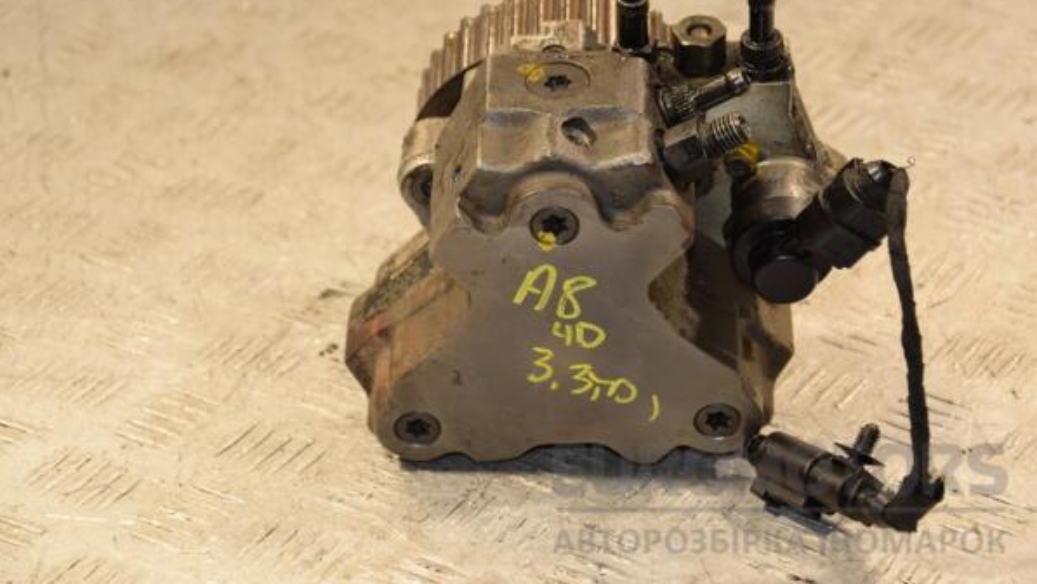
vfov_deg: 10.2
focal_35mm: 119
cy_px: 238
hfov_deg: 18.1
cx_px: 519
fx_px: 3260
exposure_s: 1/160
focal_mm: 75
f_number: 5.3
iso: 800
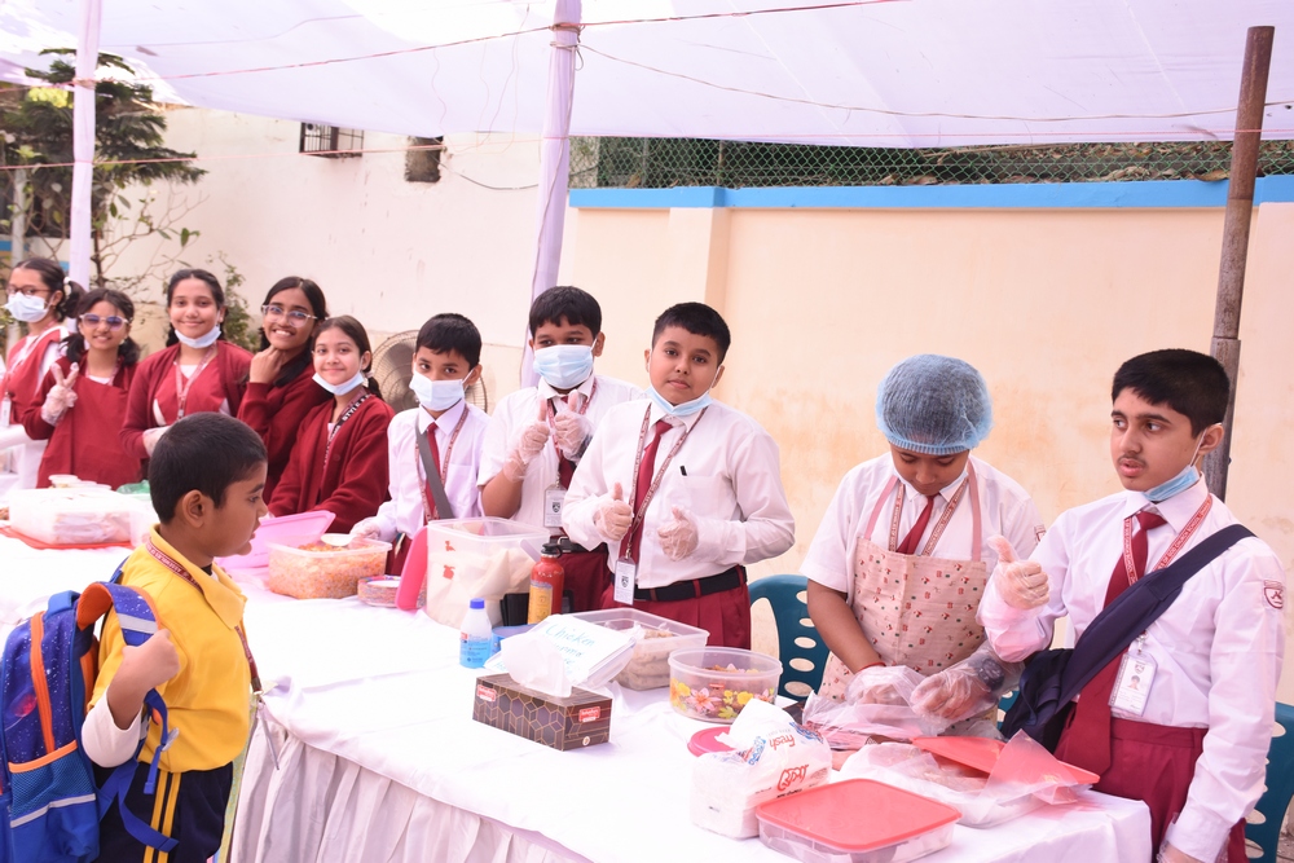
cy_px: 432
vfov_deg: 33.0
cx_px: 647
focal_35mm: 40
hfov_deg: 47.9
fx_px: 1456
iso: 1000
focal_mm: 27
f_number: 7.1
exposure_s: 1/320
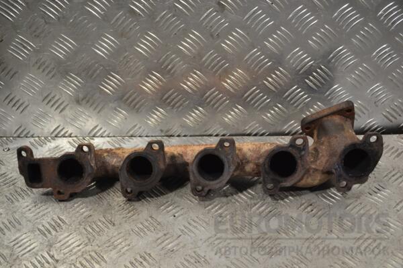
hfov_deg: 41.1
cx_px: 202
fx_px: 537
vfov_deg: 28.1
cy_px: 134
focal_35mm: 48
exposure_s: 1/100
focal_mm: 32
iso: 400
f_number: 5
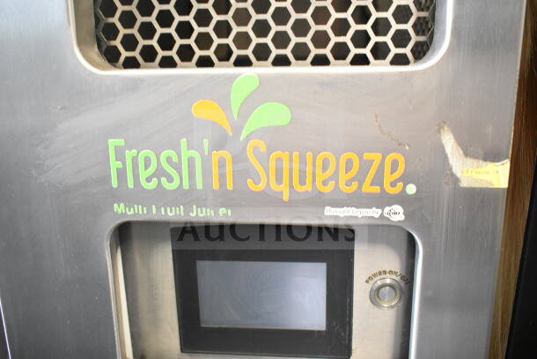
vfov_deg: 41.7
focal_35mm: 32
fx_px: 470
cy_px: 180
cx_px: 268
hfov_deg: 59.5
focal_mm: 21
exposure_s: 1/30
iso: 4000
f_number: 3.8
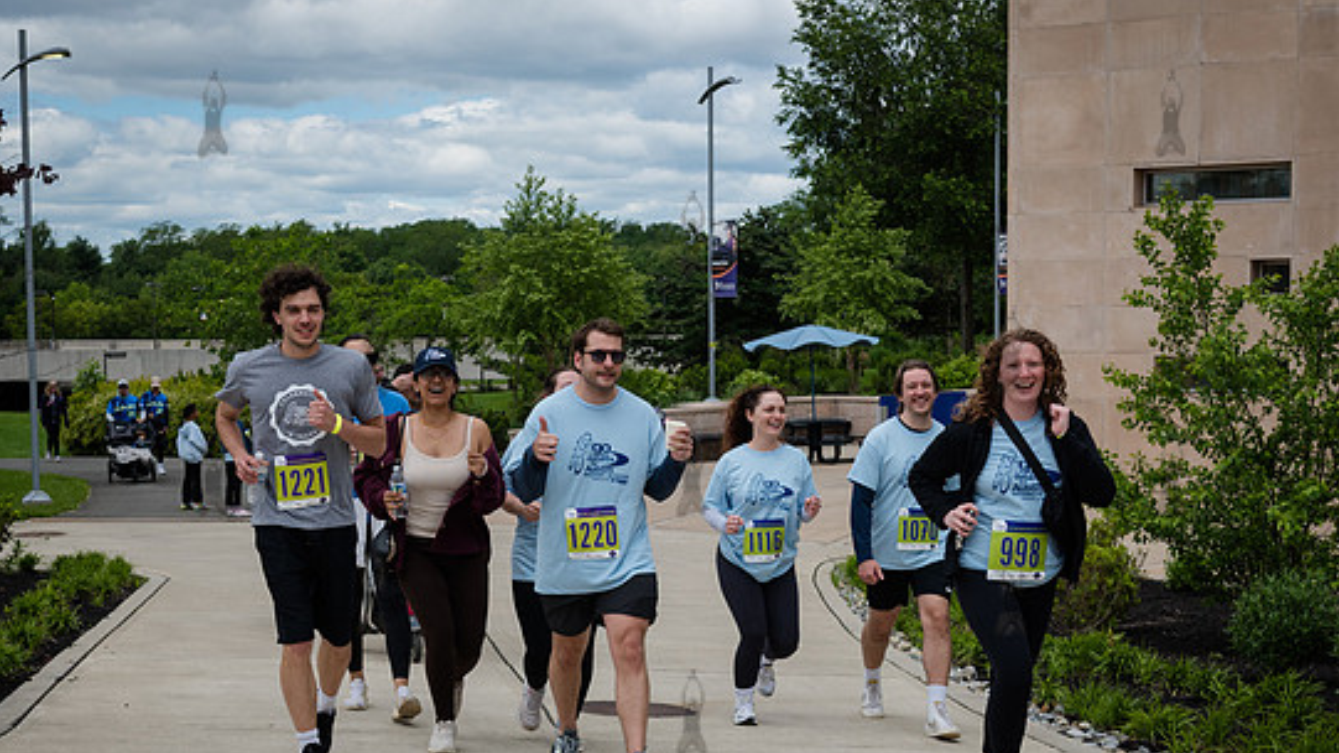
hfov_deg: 33.3
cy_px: 568
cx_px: 583
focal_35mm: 63
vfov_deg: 19.0
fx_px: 2236
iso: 400
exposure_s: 1/2500
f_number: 4.5
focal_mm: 42
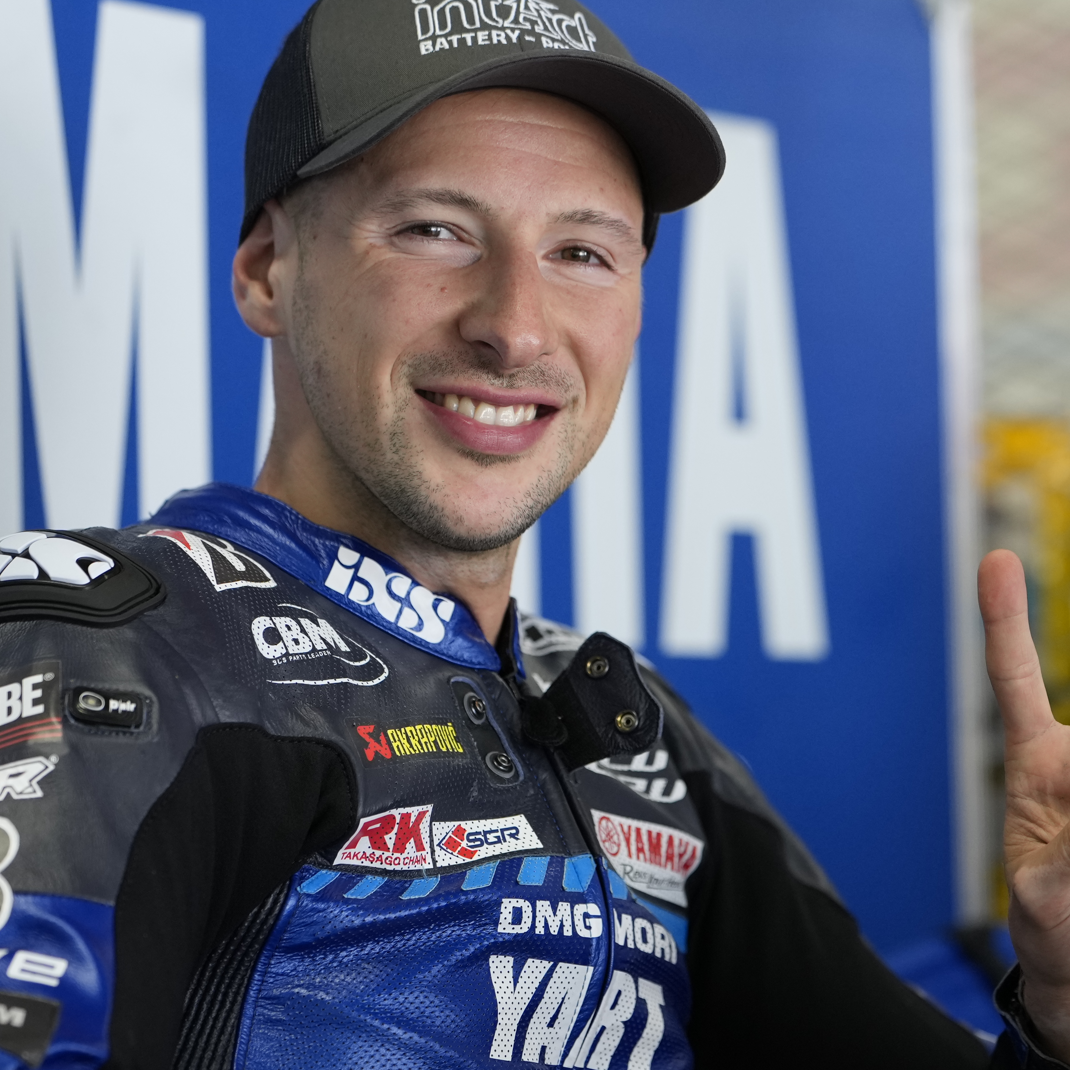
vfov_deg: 11.2
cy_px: 538
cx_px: 563
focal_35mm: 156
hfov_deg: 11.2
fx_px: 5456
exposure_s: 1/500
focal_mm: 70
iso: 800
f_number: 2
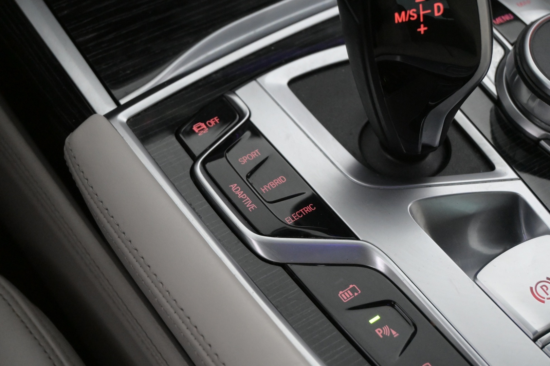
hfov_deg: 31.9
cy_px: 183
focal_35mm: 63
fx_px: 962
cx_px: 275
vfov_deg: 21.6
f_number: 5.6
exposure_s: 1/60
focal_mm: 42
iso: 5600
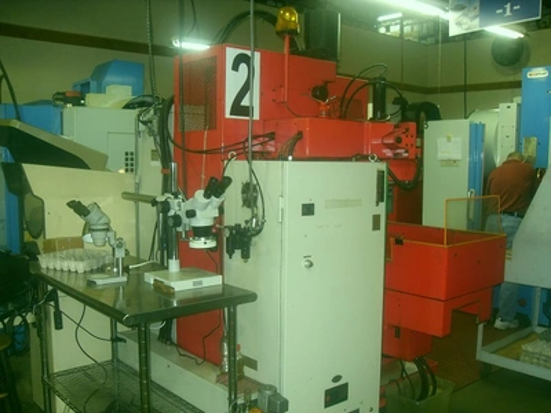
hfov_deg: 54.0
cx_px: 276
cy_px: 206
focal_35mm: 34
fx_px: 541
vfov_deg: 41.8
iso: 100
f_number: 2.8
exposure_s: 1/45
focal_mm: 6.3
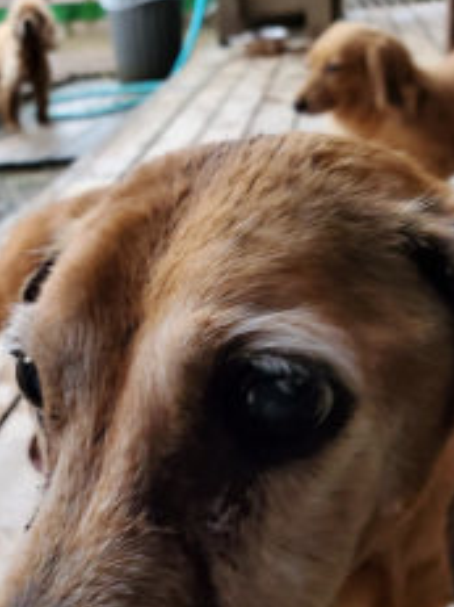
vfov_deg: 41.9
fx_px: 788
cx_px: 97
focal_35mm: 45
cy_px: 365
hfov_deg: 31.4
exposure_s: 1/100
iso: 200
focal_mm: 4.3
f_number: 2.4
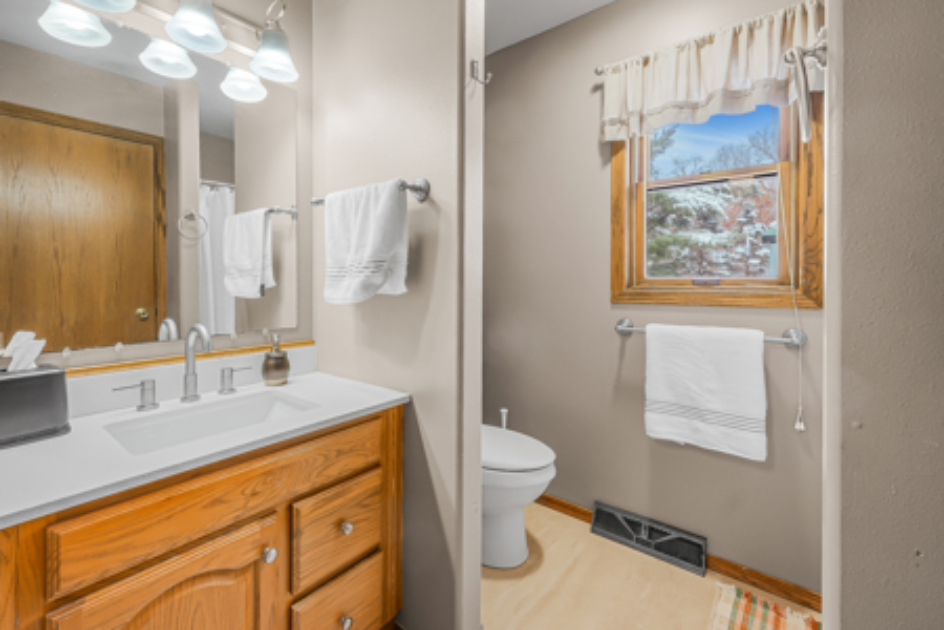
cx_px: 472
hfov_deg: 100.4
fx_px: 393
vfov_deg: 77.3
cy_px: 315
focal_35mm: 15
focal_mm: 10
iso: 100
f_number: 8
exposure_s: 1.3
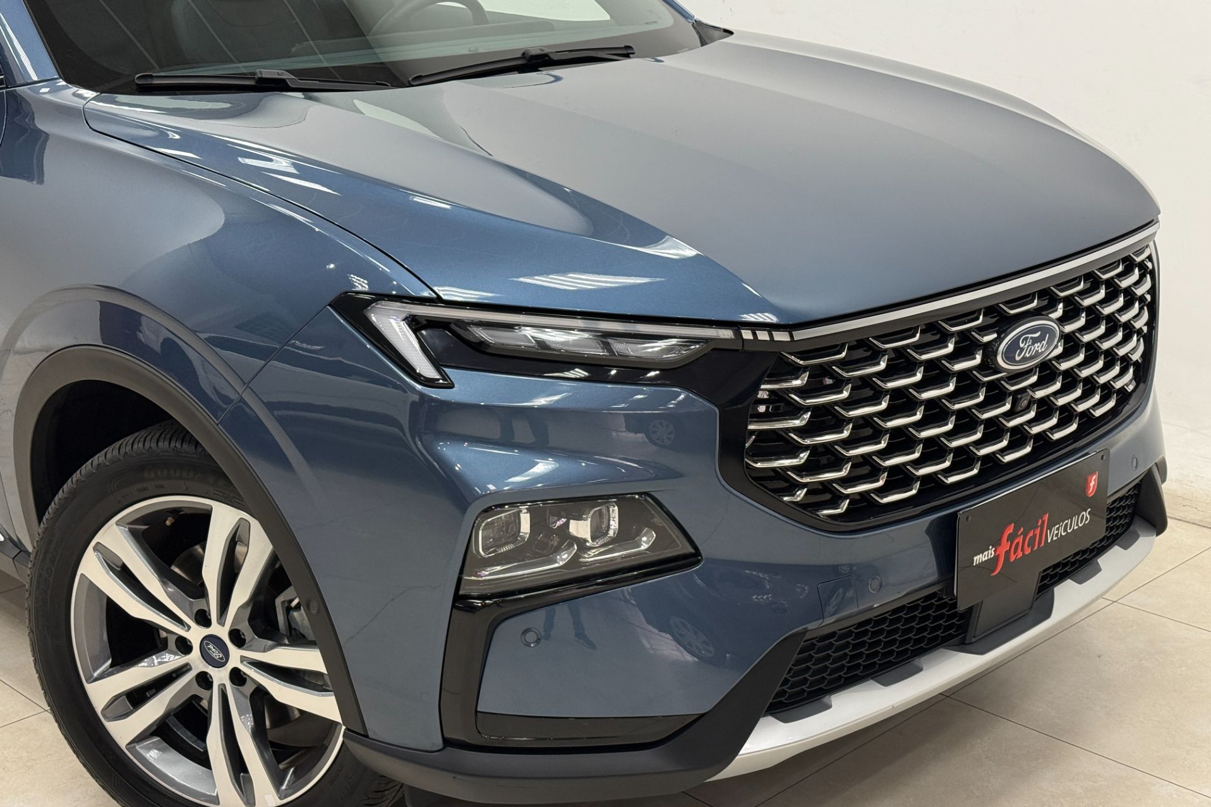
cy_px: 404
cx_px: 605
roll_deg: +1.2
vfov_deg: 27.0
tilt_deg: -16.7
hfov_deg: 39.6
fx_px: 1682
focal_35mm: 50
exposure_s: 1/120
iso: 250
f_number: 1.78
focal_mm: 6.76
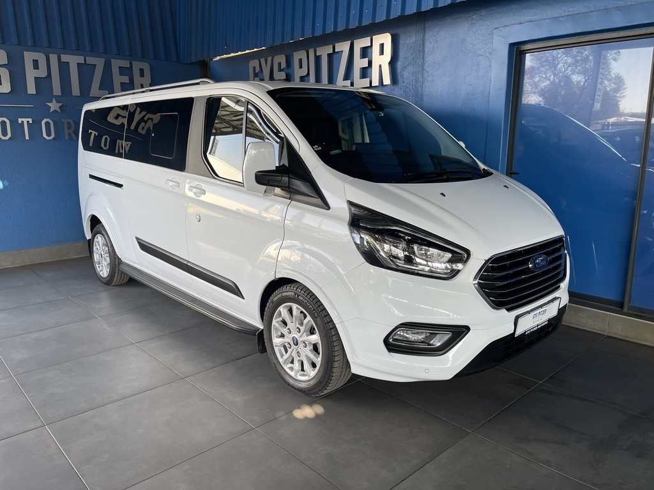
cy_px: 245
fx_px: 472
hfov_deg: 69.4
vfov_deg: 54.9
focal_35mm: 25
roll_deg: +0.8
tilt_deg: -12.6
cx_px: 327
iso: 40
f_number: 1.6
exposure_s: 1/121
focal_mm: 5.1
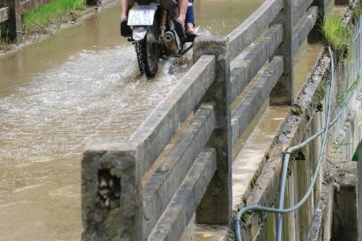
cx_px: 172
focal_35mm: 132
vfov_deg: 10.3
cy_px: 29
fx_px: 1327
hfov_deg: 15.5
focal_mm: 35
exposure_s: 1/420
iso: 160
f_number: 3.6
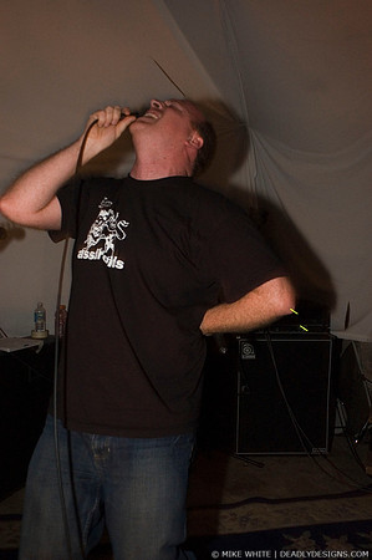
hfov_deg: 43.5
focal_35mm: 30
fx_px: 466
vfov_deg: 62.0
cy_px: 280
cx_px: 186
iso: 1600
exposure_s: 1/20
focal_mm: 20
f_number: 3.2
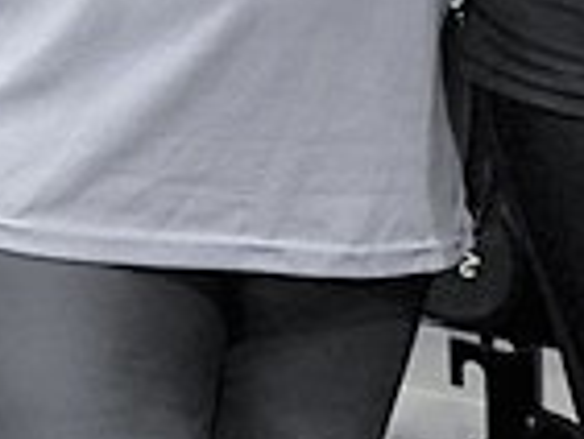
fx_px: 3597
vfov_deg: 6.9
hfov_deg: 9.3
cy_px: -137
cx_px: 480
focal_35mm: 213
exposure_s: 1/60
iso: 400
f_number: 2.2
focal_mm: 15
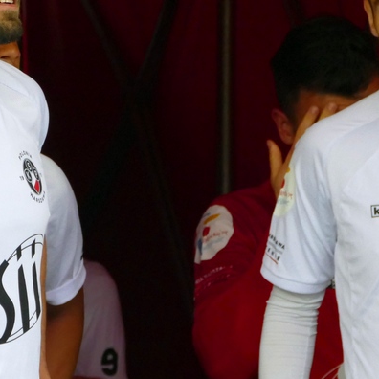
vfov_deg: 3.4
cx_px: 279
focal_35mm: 508
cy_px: 168
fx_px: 6293
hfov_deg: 3.4
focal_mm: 75.13
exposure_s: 1/250
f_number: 4
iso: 1600
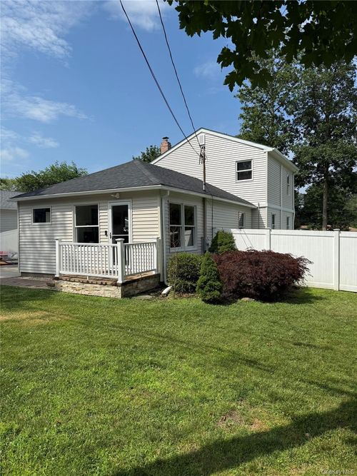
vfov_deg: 71.6
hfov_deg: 56.8
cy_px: 238
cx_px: 178
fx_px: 330
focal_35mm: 24
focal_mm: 6.76
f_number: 1.78
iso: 80
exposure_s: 1/6173
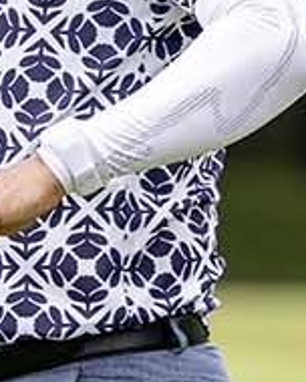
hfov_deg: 1.4
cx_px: -157
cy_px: 356
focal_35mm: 1137
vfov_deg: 1.7
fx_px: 12871
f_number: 2.8
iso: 500
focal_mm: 160
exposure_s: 1/3200
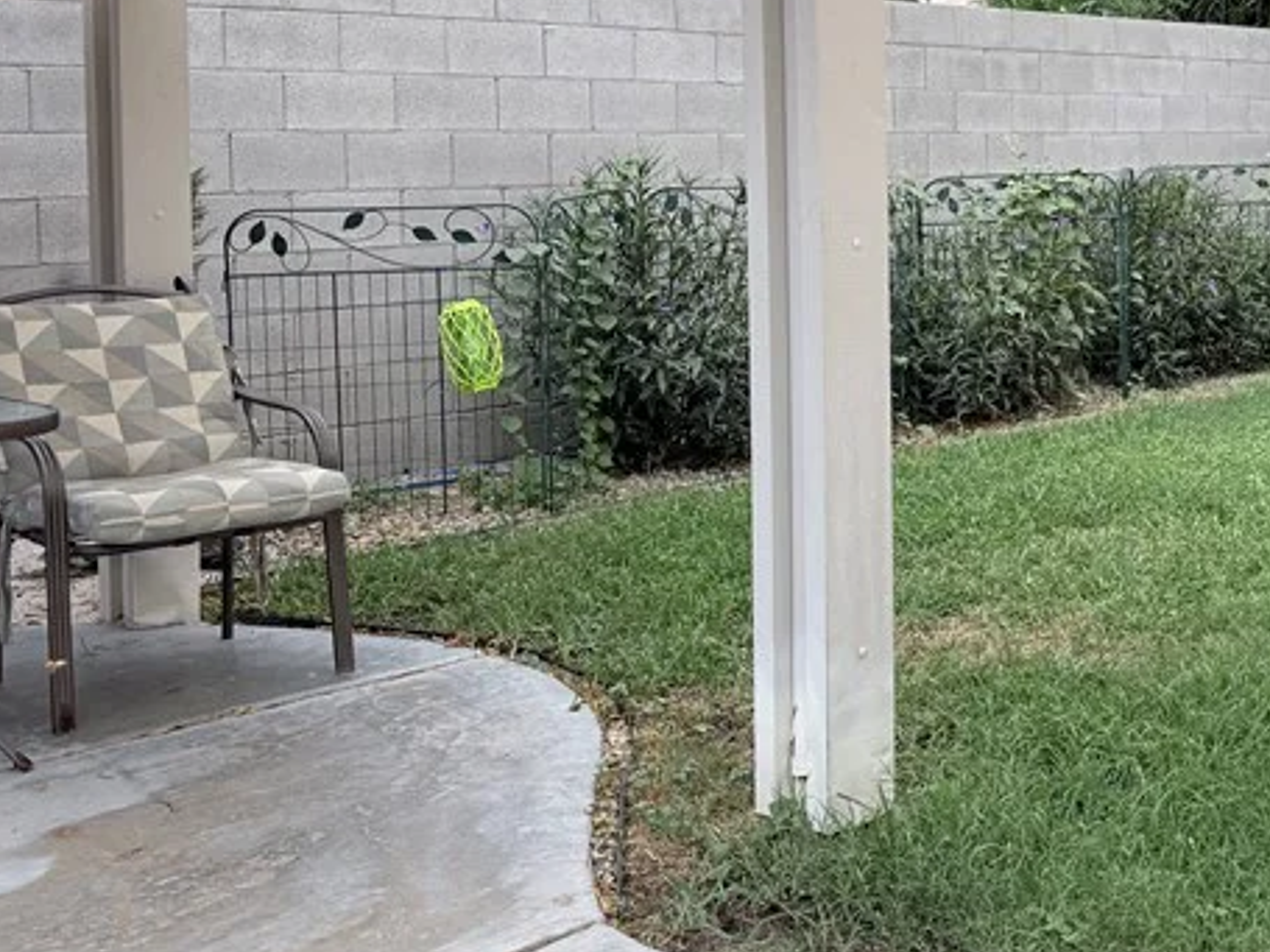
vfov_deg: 26.8
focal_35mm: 54
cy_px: 268
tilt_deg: -3.4
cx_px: 1172
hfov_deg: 33.4
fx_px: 1981
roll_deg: +0.8
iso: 80
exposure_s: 1/1855
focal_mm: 6.76
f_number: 1.78
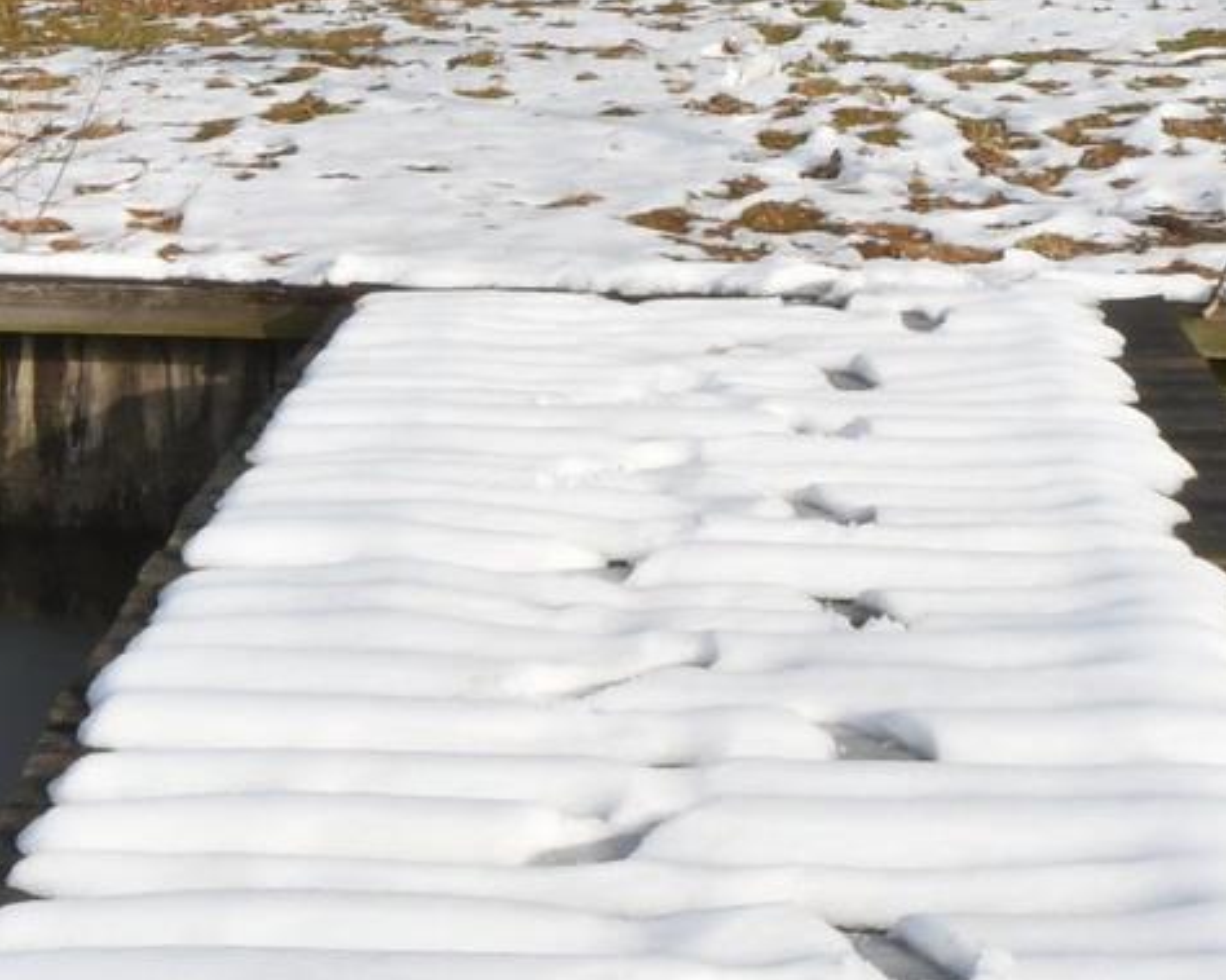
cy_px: -498
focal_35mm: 146
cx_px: 784
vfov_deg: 10.2
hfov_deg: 13.2
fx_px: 5296
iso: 400
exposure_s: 1/100
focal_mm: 24
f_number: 25
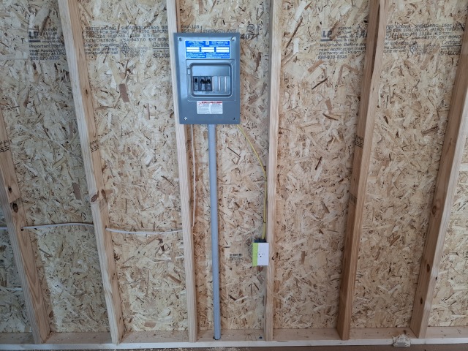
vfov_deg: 58.9
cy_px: 176
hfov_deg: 73.9
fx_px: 311
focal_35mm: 23
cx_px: 234
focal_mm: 5.54
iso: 100
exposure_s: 1/100
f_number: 1.8
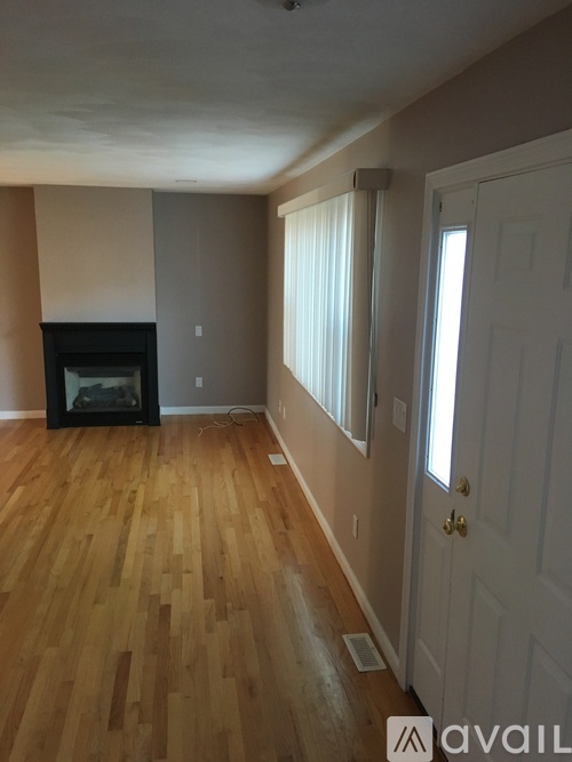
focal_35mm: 29
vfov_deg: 61.7
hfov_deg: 48.2
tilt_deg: -10.4
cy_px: 381
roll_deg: +0.3
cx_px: 286
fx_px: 639
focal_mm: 4.15
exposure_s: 1/30
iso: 160
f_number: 2.2
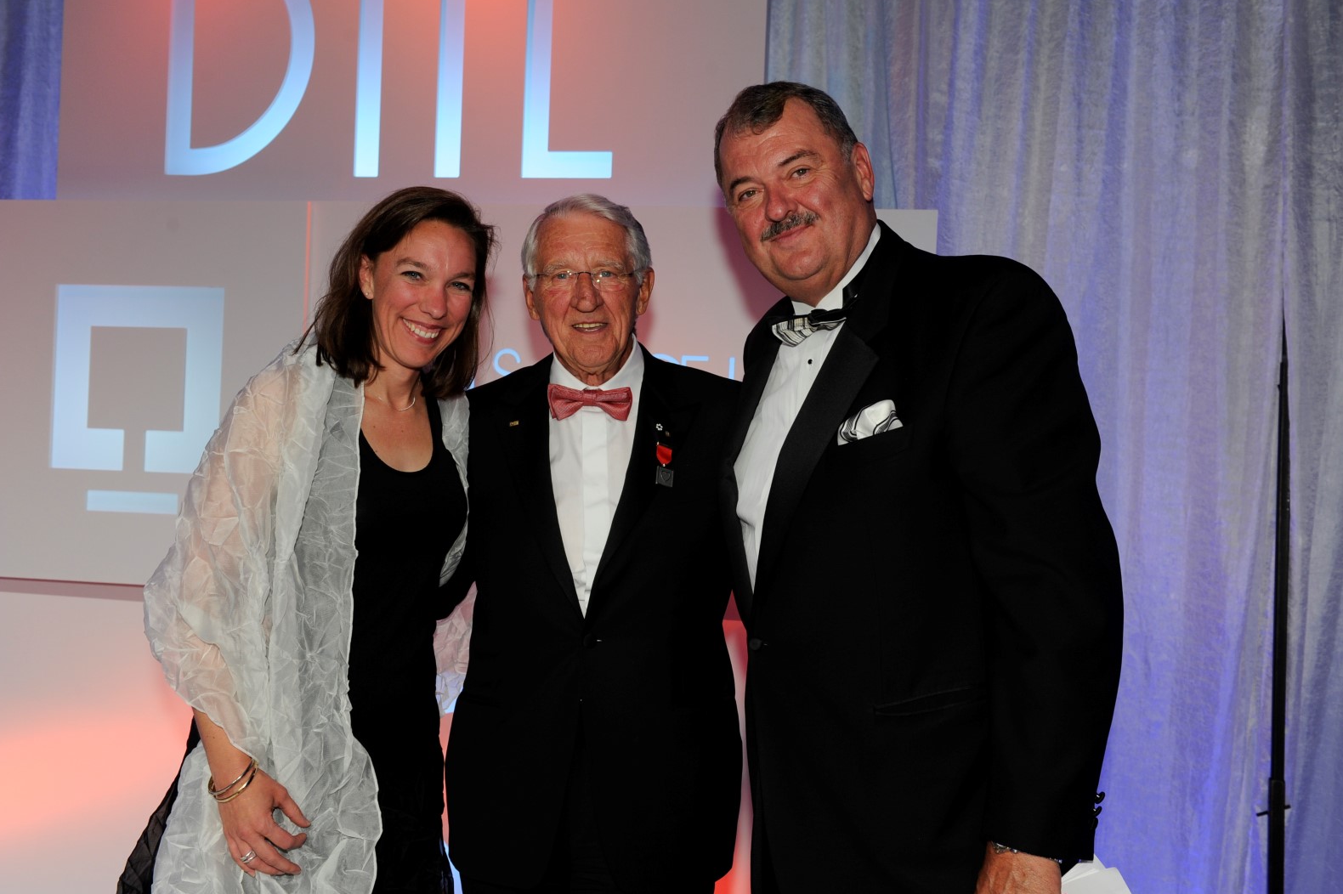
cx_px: 683
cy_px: 443
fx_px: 1454
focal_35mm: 39
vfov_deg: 34.2
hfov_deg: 49.6
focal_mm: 38
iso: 800
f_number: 6.3
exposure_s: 1/160
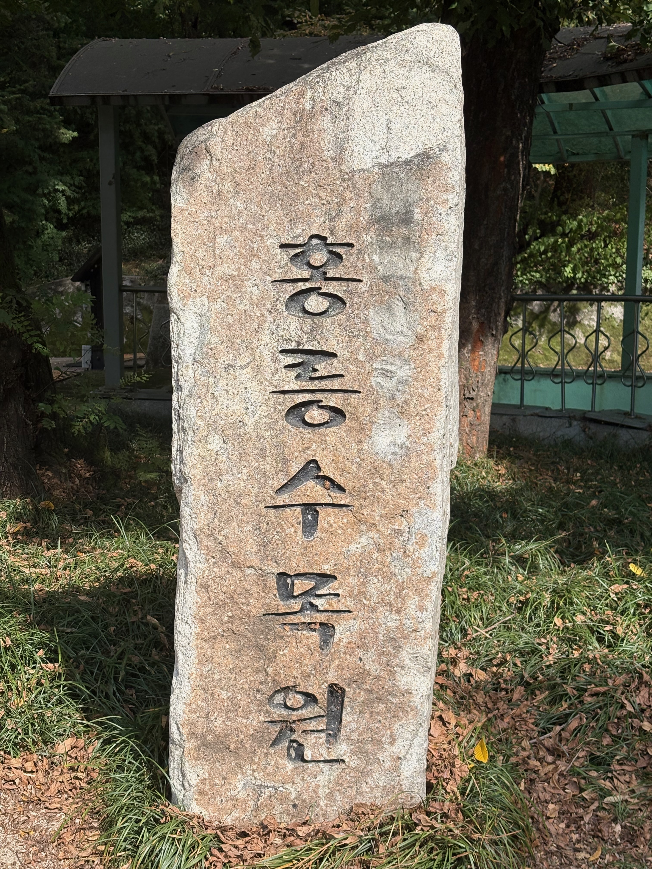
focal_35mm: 52
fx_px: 1306
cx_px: 326
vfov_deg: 36.8
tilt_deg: -6.5
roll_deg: -1.0
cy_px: 434
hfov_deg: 28.0
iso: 32
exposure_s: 1/1082
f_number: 1.6
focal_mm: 5.96
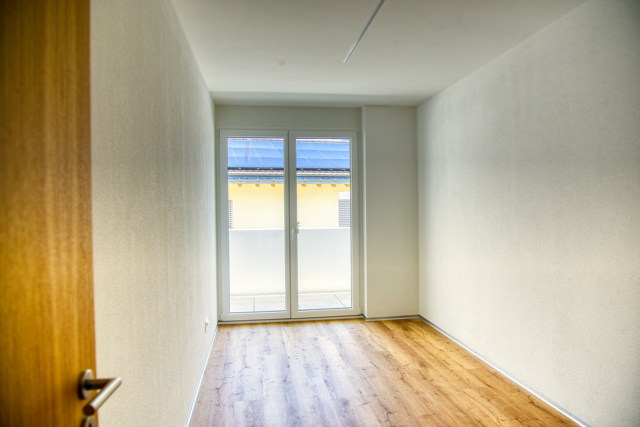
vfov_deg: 53.2
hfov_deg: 73.7
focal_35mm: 24
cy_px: 214
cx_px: 320
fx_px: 427
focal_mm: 24
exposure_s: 1/500
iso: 250
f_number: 11
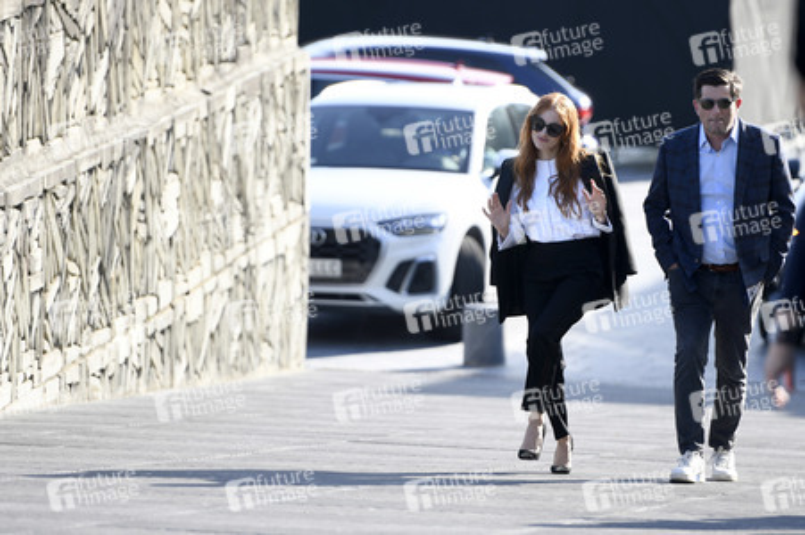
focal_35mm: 200
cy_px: 268
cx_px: 402
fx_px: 4469
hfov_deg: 10.3
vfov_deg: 6.9
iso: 250
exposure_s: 1/1000
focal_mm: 200
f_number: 3.2
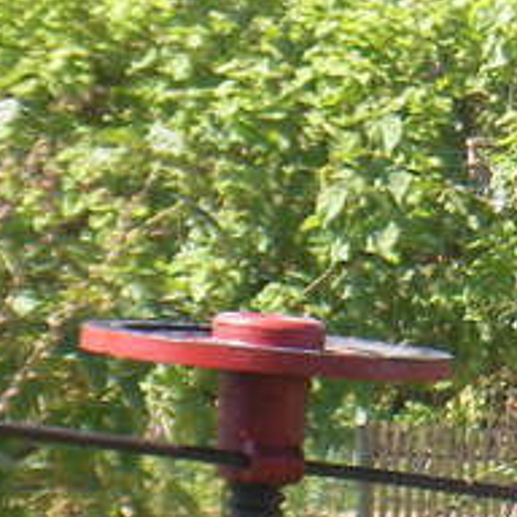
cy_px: 439
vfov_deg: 4.4
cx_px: 907
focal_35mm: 394
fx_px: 6658
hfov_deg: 4.4
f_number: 3.9
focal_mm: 16.4
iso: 50
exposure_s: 1/292
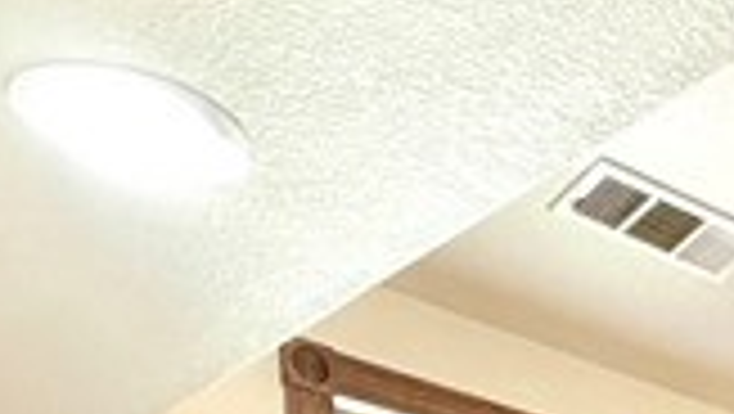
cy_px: 1278
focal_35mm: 96
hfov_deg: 17.6
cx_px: 1355
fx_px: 1870
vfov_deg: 9.6
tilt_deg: -3.8
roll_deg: +0.8
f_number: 2.2
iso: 320
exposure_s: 1/60
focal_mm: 2.22
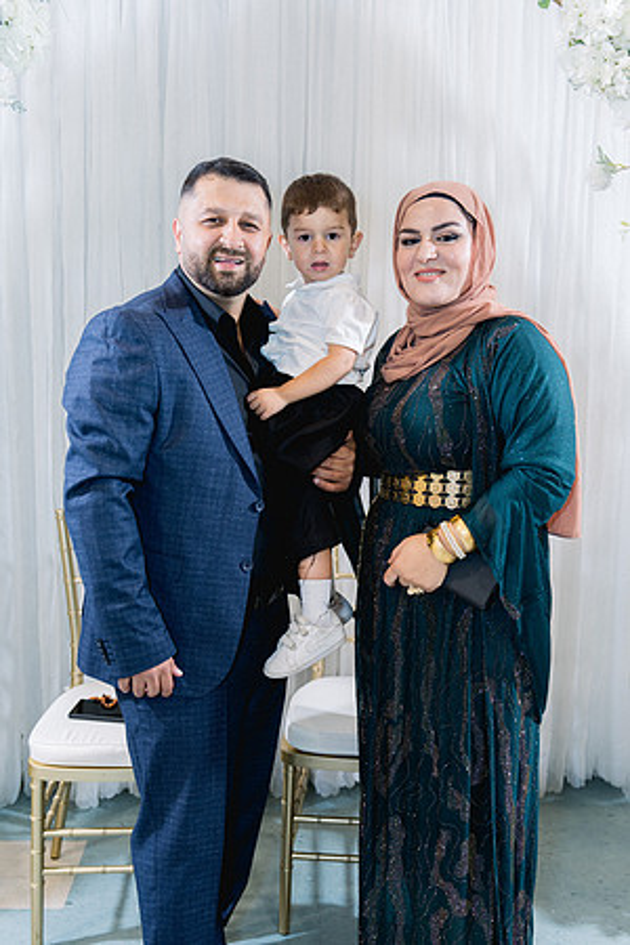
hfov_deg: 36.9
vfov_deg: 53.1
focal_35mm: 36
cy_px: 472
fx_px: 945
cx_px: 315
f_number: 2.8
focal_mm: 36
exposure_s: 1/160
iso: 800
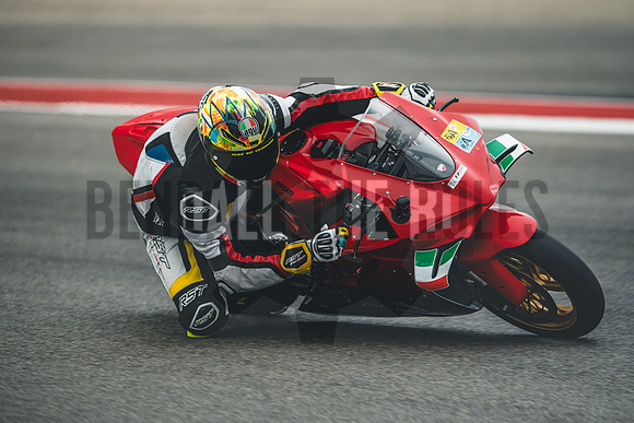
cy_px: 190
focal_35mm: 330
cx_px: 285
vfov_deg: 4.2
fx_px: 5821
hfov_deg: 6.2
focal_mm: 200
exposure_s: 1/2500
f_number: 2
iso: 500
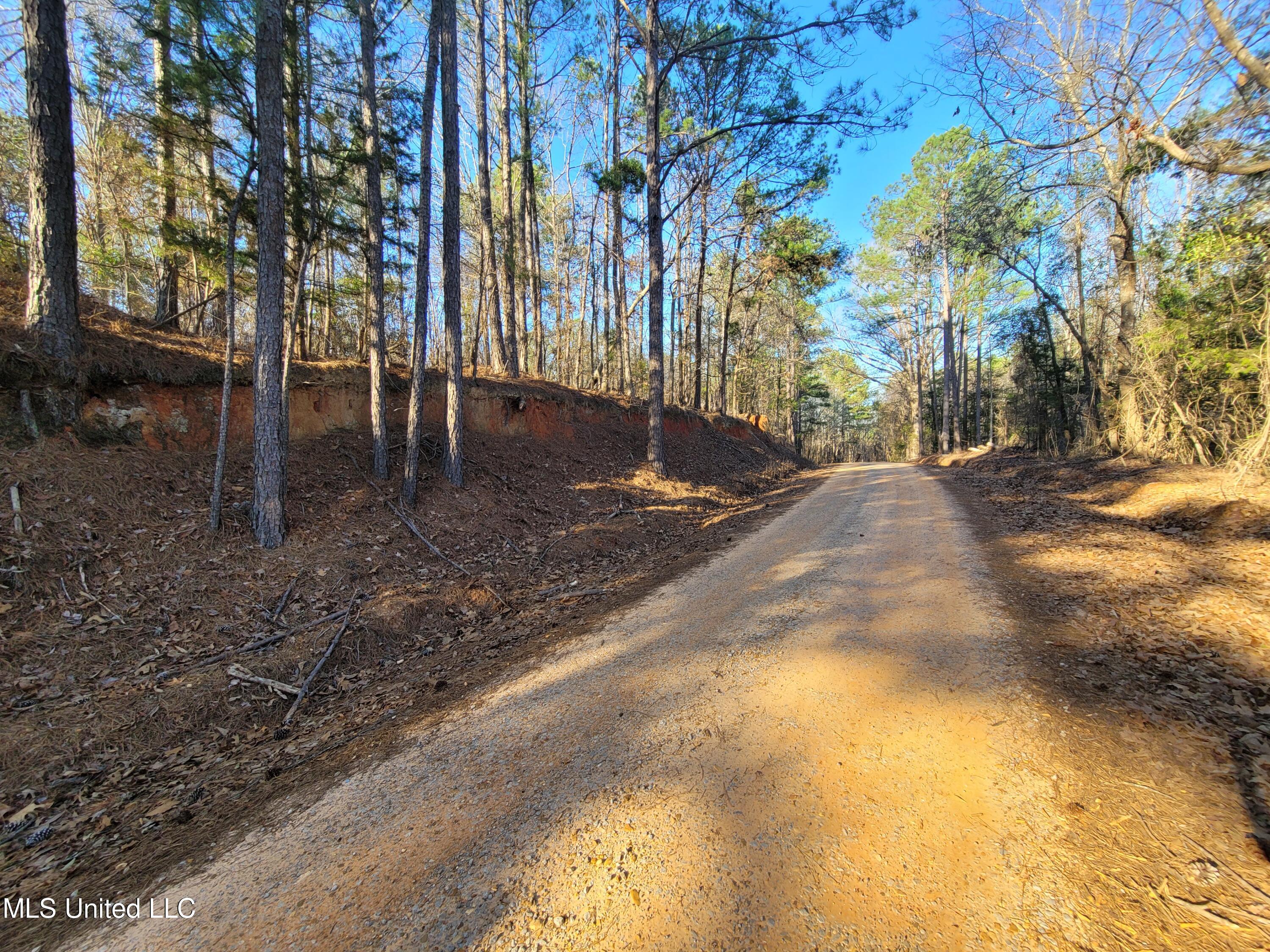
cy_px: 476
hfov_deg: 106.2
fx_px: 477
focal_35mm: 13
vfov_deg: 89.9
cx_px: 635
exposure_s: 1/271
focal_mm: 2.2
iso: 50
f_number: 2.2
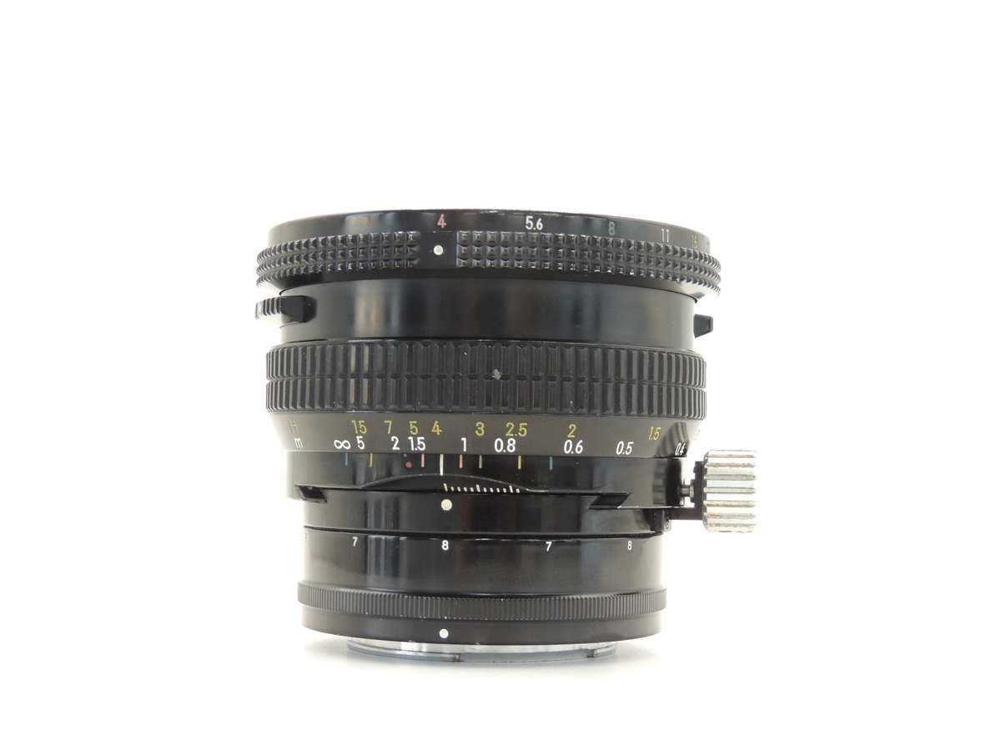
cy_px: 376
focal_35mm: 60
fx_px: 1735
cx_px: 500
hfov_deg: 32.2
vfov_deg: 24.4
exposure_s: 1/40
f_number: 3.7
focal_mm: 10.7
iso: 400
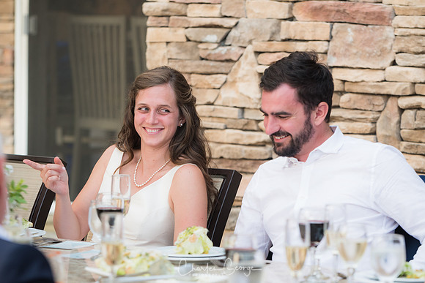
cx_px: 212
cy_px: 142
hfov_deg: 11.0
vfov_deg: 7.3
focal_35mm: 188
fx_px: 2214
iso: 400
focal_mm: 125
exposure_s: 1/125
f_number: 3.2
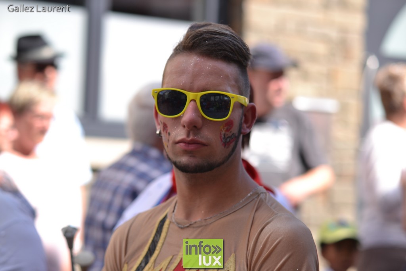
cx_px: 203
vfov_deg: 9.9
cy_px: 136
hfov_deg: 14.9
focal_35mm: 138
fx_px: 1556
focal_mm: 92
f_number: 3.5
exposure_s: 1/400
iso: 100
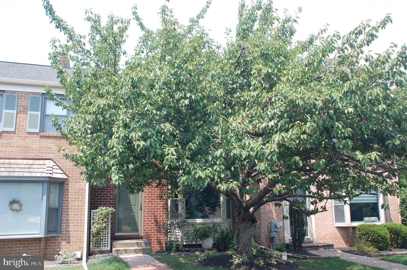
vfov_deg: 39.9
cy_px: 135
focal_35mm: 33
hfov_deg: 57.3
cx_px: 204
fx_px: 373
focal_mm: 22
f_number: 7.1
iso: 200
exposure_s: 1/200
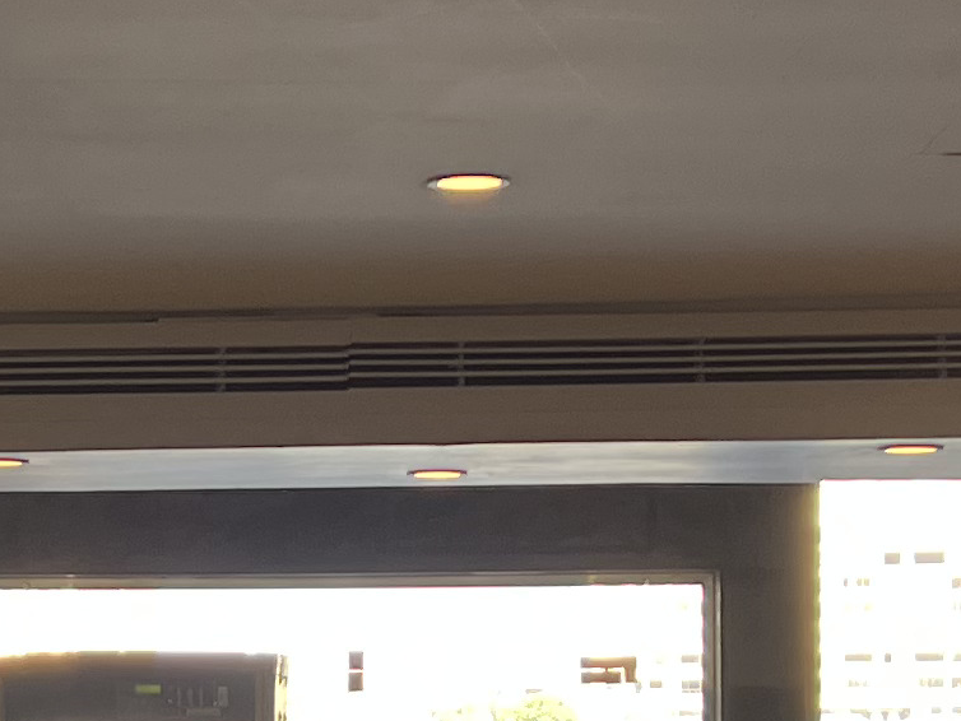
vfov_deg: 10.6
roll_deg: +0.6
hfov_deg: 14.1
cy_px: 729
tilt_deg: -0.4
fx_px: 3860
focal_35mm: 139
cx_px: 254
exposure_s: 1/121
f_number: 1.5
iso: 50
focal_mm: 5.7
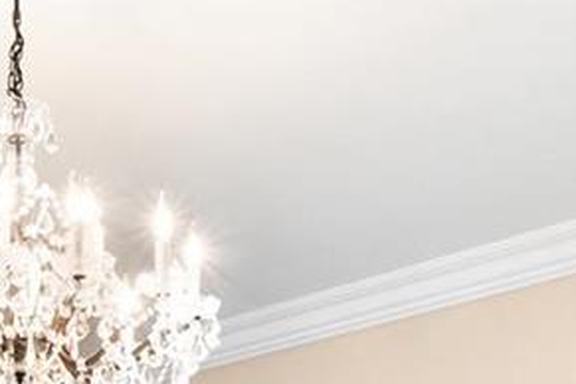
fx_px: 1408
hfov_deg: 22.5
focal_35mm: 88
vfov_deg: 13.7
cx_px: 49
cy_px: 711
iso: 400
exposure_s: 1/30
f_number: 8
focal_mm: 8
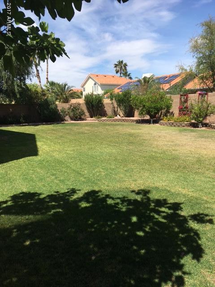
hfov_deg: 48.2
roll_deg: +0.8
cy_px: 144
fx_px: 240
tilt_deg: -8.0
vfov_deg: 61.7
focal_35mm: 29
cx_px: 108
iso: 25
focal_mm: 4.15
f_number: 2.2
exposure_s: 1/1832
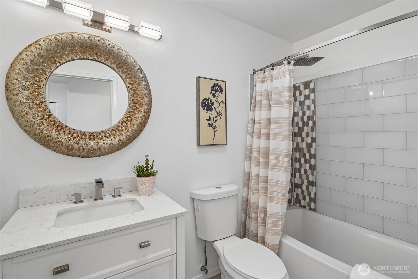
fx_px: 186
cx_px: 209
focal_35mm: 16
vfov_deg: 73.7
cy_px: 140
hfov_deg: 96.7
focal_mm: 16
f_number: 8
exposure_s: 1/50
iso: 1600
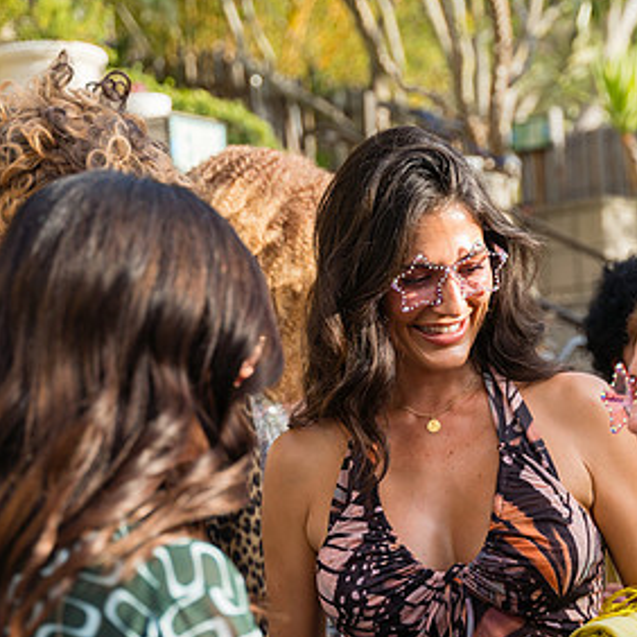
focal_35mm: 84
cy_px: 385
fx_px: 1749
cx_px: 377
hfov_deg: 20.6
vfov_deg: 20.6
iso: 200
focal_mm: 48
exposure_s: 1/1000
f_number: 2.8
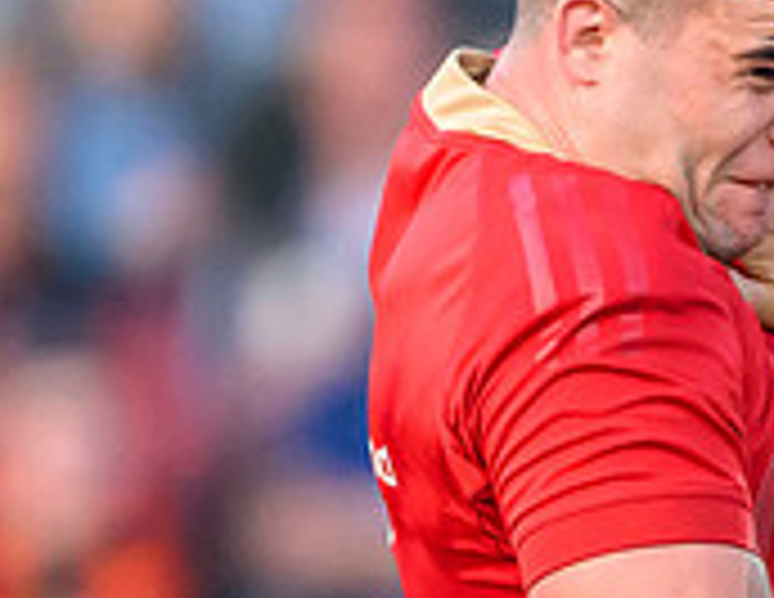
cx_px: 1284
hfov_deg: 0.5
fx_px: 89067
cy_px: 1478
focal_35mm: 3939
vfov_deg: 0.4
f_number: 4
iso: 3200
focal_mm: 560
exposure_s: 1/1250
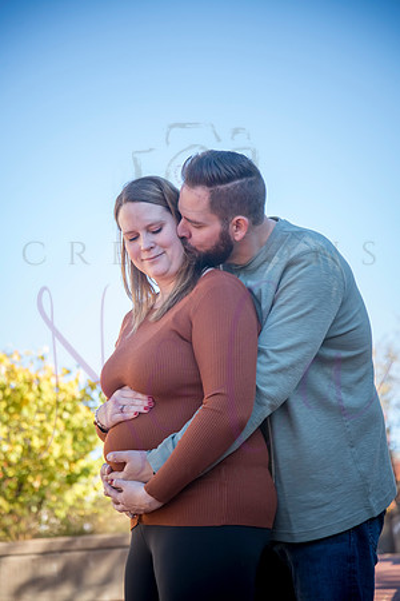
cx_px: 200
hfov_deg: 16.1
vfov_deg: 23.9
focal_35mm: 85
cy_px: 300
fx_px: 1417
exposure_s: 1/640
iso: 640
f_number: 4.5
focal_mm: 85
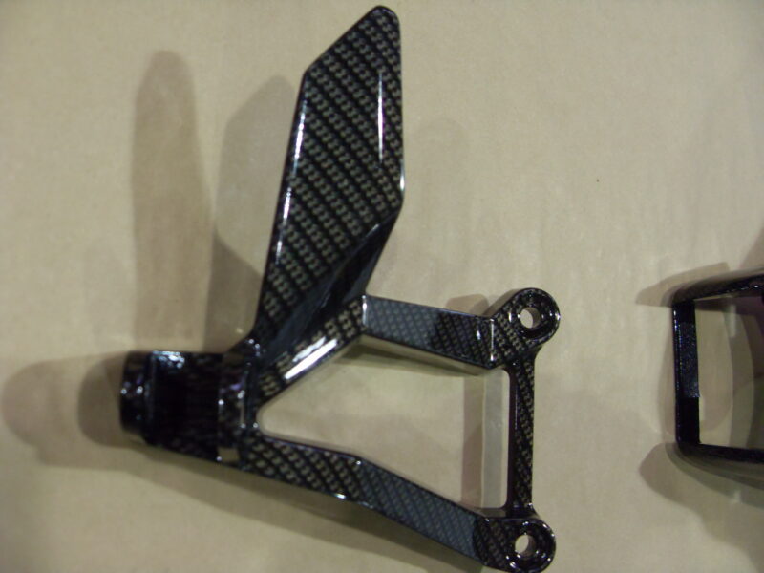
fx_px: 772
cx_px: 382
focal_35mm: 35
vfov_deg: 40.7
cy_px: 286
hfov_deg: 52.6
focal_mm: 6.3
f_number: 2.8
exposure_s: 1/30
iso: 200
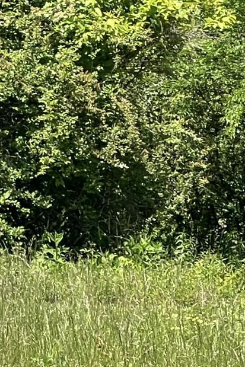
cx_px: -389
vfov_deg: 5.3
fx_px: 3958
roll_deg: +0.6
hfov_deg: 3.5
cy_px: 183
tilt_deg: -10.4
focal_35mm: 388
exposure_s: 1/308
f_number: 2.8
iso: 32
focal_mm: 9
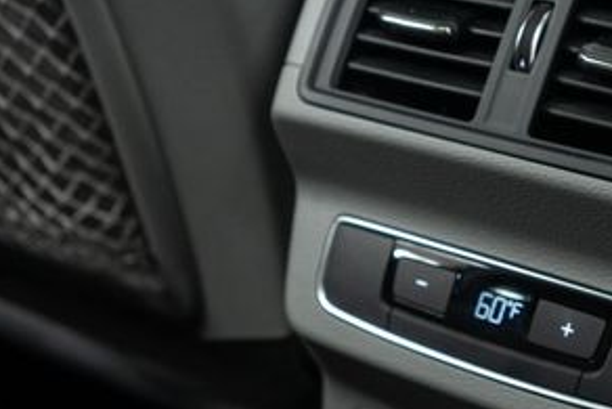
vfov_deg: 14.9
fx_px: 1565
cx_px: 480
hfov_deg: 21.9
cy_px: 192
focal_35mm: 92
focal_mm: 28
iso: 1000
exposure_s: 1/40
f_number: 3.2
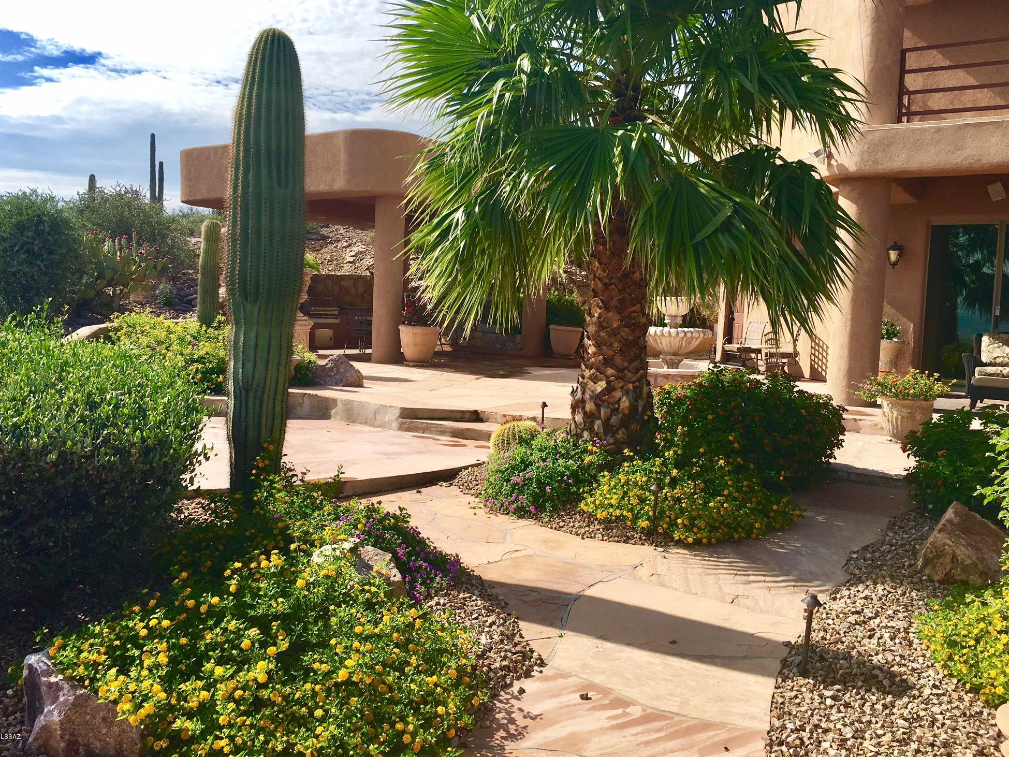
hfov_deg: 60.0
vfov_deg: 46.8
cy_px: 371
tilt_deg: -1.9
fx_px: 875
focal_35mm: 30
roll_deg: -2.1
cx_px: 493
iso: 25
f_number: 2.2
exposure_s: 1/1709
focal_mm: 4.15
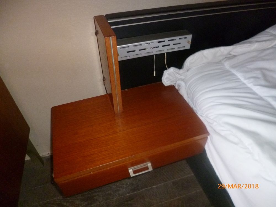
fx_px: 191
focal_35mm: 24
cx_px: 138
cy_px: 104
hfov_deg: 71.6
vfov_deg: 56.8
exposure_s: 1/60
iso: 400
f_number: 2.5
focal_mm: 4.3
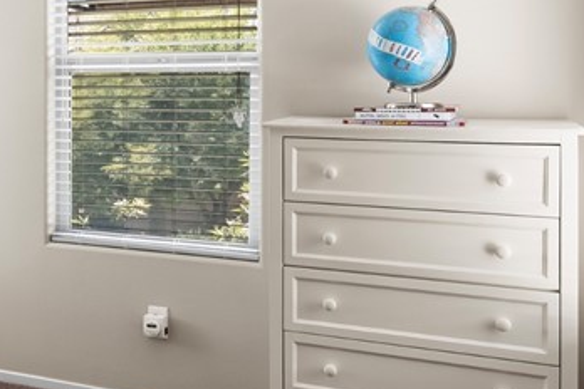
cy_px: 96
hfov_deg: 34.6
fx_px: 860
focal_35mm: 53
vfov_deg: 25.2
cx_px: 20
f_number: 8
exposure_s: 1/15
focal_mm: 17
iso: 400
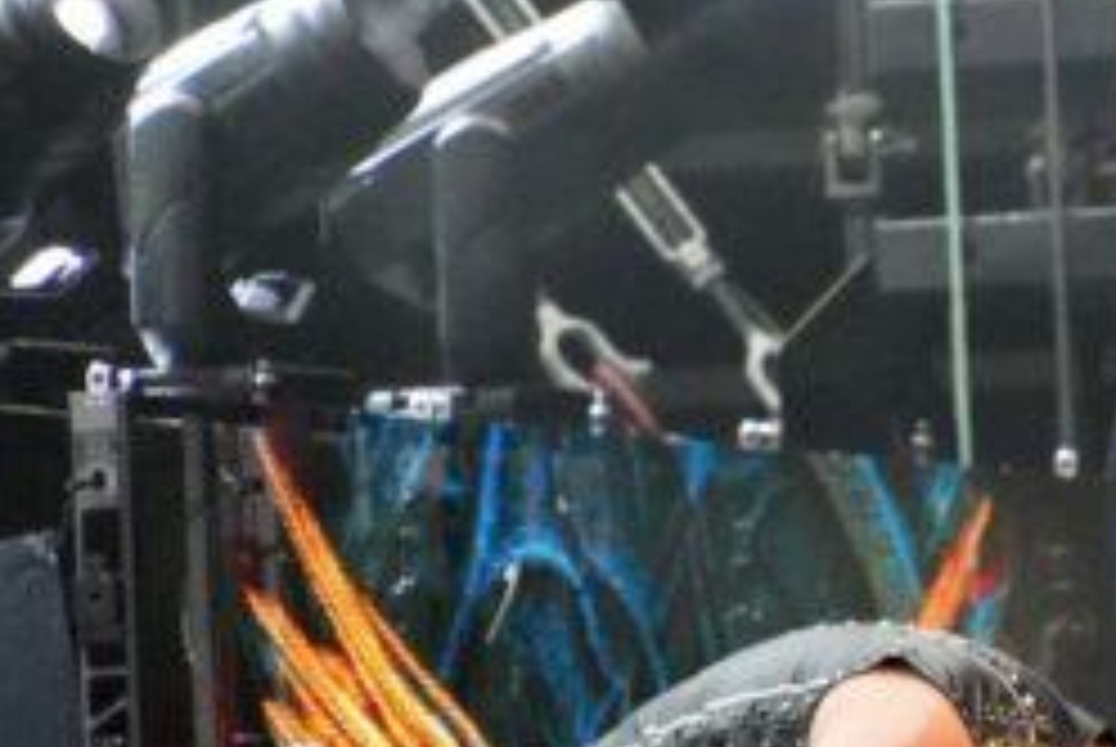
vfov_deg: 1.0
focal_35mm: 1392
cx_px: 994
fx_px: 43202
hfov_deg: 1.5
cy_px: 486
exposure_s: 1/400
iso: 6400
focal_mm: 300
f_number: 6.3
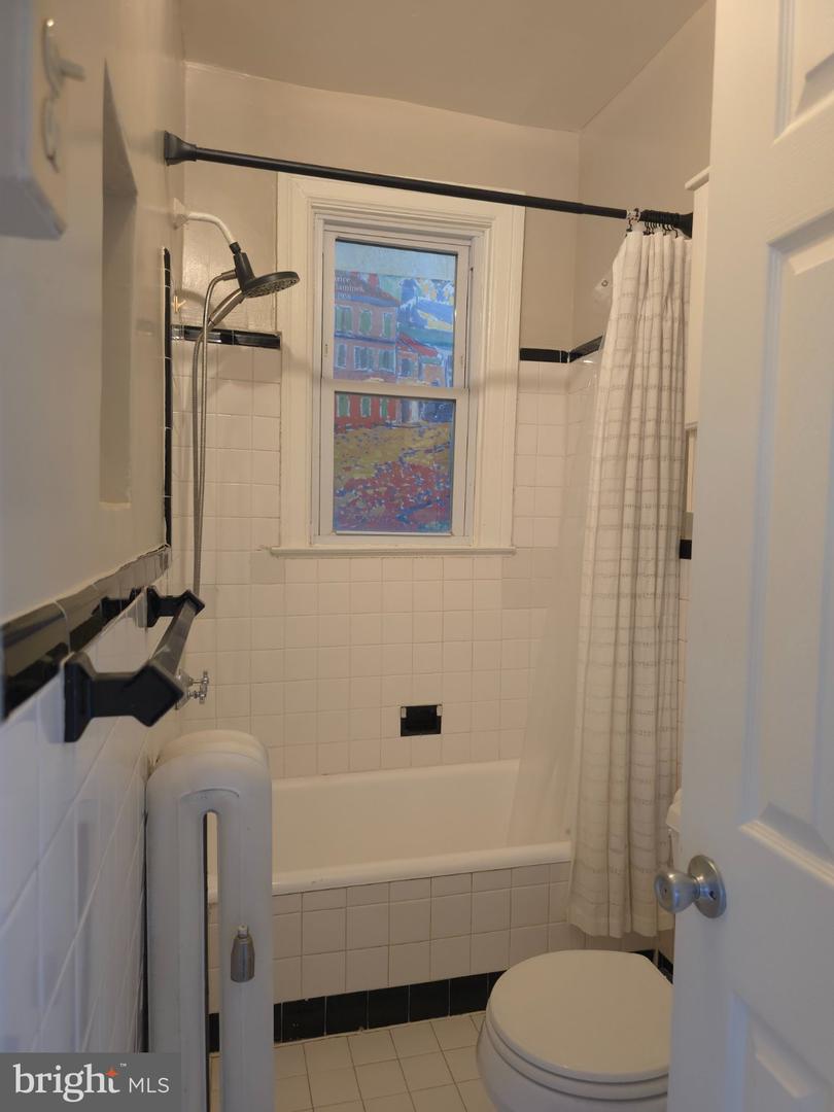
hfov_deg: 58.9
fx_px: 739
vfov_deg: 73.9
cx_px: 417
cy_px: 556
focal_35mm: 23
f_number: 1.7
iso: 320
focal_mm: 6.3
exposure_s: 1/40
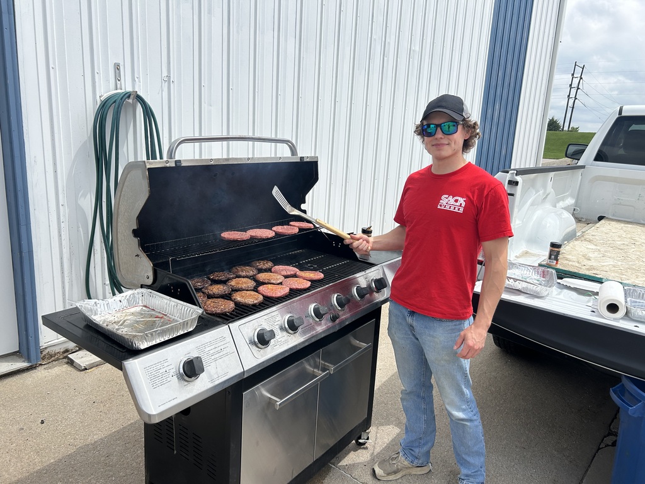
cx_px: 322
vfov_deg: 53.1
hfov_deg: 67.3
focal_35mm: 26
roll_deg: -1.7
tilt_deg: -12.4
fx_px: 484
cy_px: 242
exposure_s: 1/5587
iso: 50
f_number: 1.5
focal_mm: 5.7
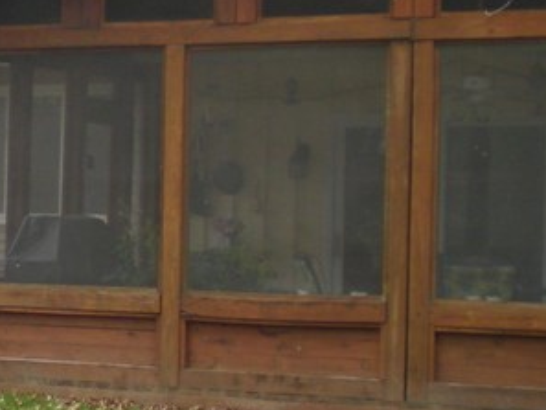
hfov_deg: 14.7
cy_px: 283
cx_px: -66
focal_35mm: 131
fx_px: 2067
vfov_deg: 11.3
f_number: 3.1
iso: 64
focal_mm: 6.3
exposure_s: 1/173
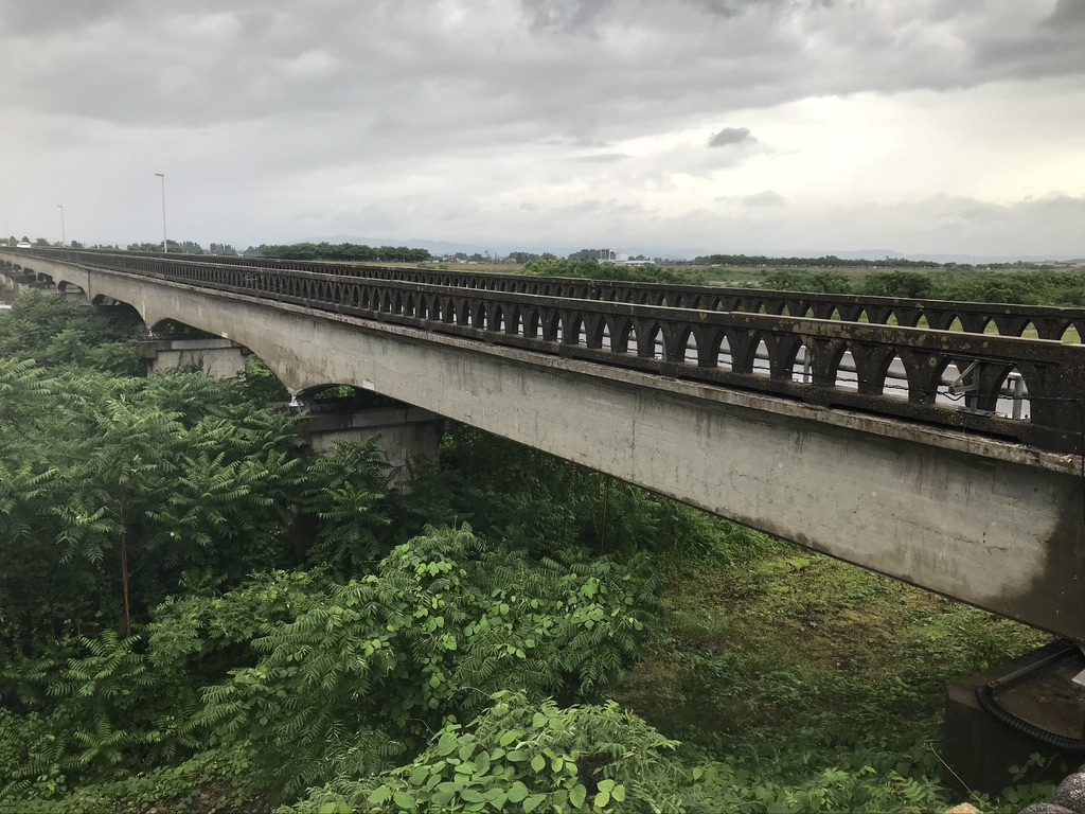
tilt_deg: -9.1
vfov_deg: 49.7
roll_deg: -0.4
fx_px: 878
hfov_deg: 63.4
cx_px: 542
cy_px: 407
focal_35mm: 28
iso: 20
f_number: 1.8
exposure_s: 1/418
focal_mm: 3.99
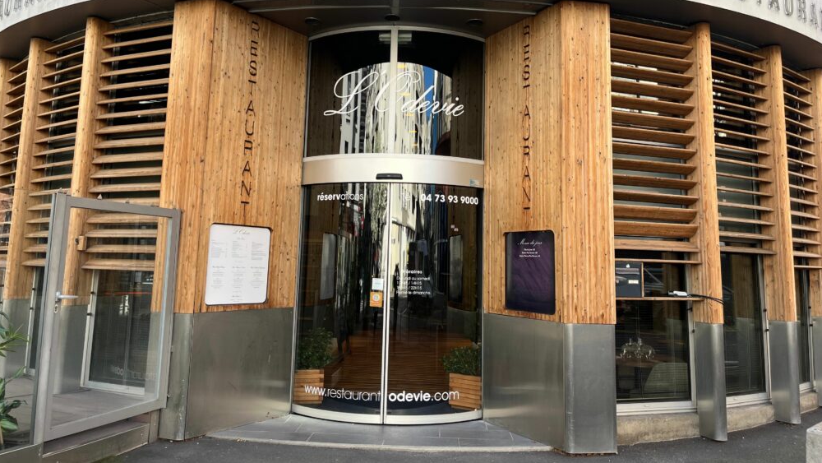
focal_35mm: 29
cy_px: 169
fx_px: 632
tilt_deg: +7.5
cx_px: 404
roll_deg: -0.9
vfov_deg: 39.9
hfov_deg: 66.0
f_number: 1.6
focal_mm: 5.1
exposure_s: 1/515
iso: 50
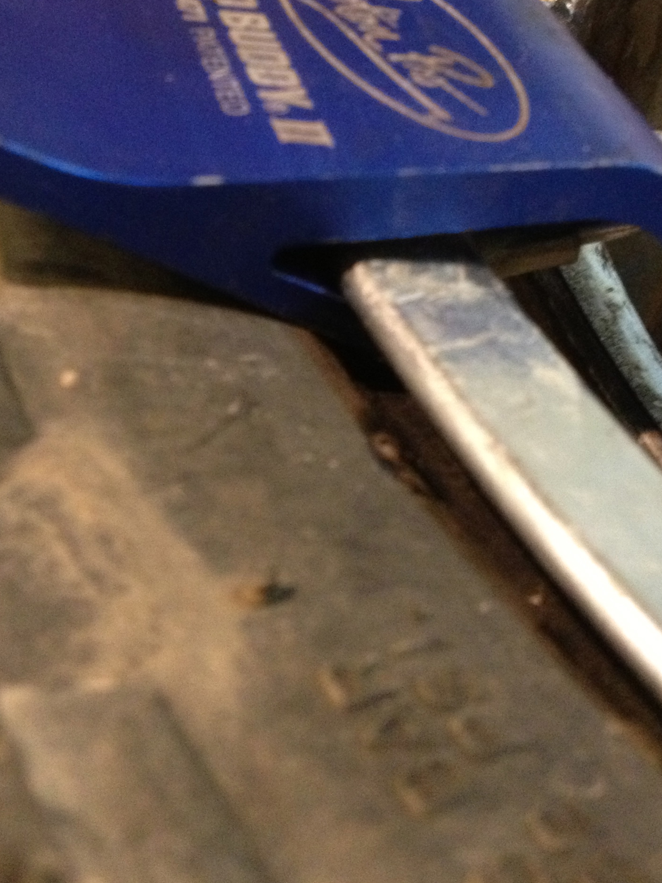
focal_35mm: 61
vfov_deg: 31.2
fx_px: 1555
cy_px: 245
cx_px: 325
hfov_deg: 24.0
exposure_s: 1/17
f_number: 2.4
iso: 400
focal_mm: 4.28
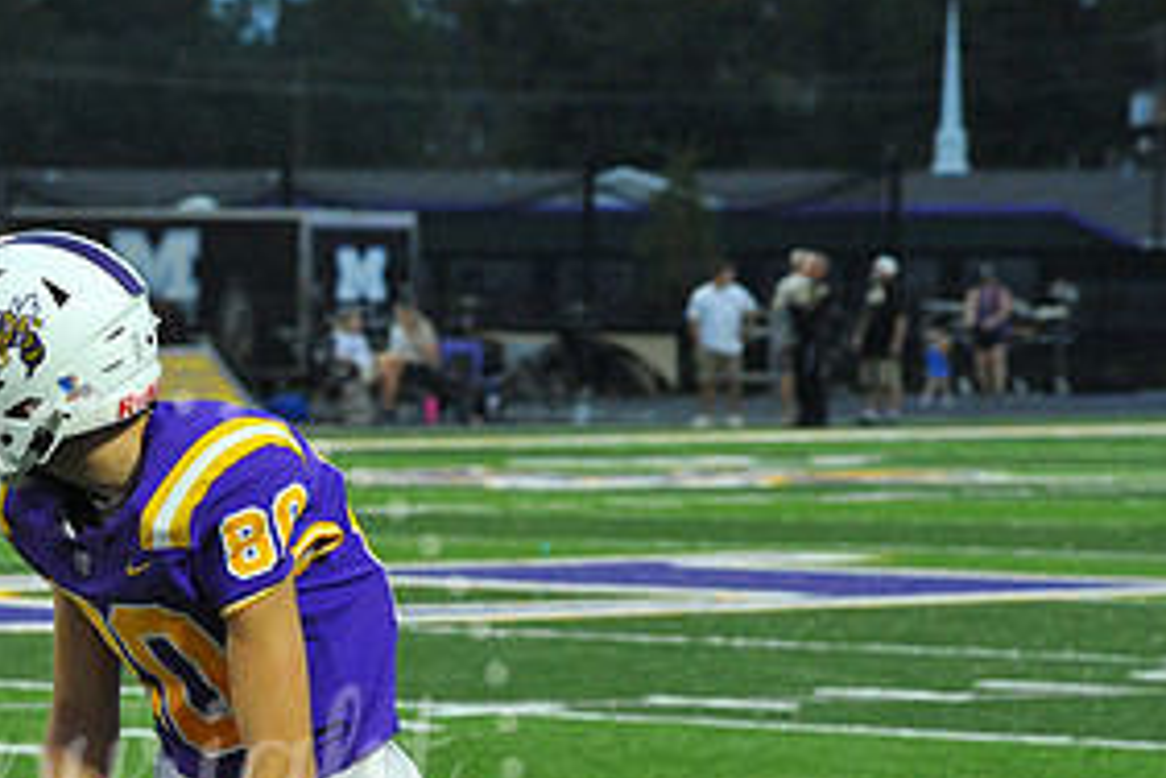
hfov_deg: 8.0
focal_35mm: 257
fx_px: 8323
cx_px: 128
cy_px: 778
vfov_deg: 5.3
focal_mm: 125
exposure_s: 1/320
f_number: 7.1
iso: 3200
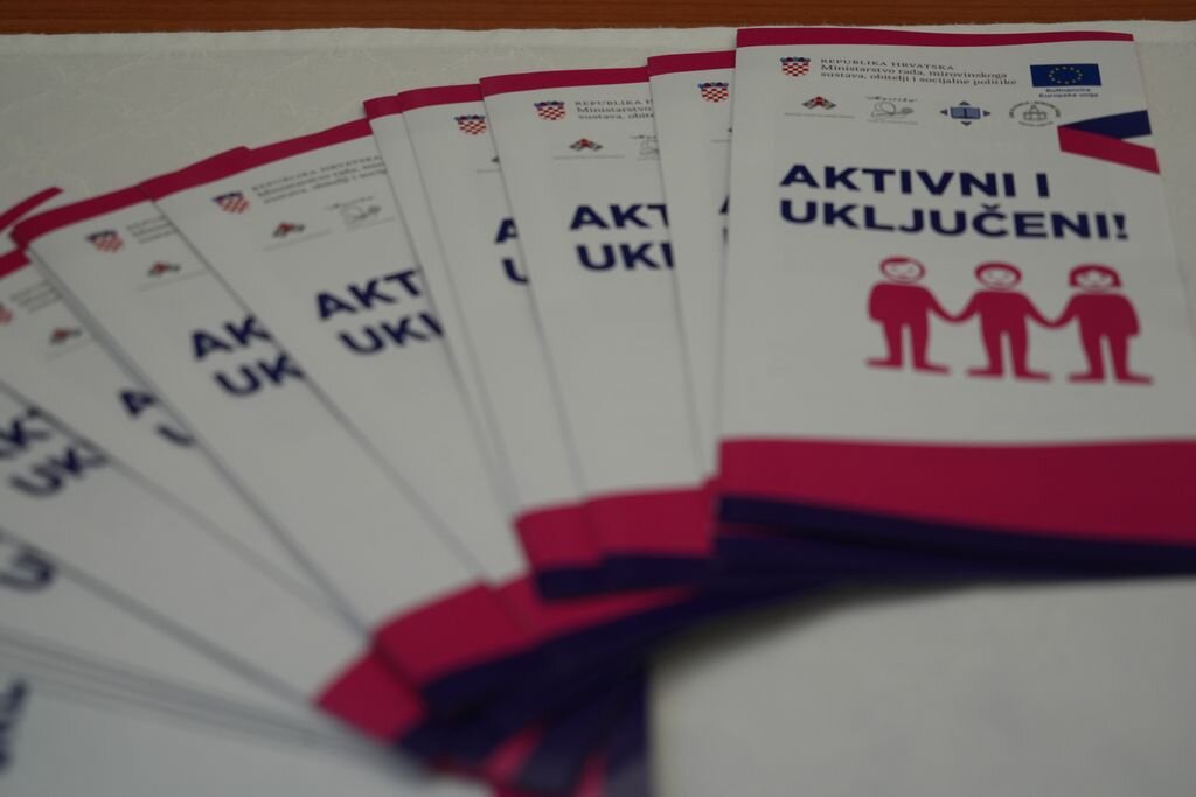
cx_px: 598
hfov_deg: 26.0
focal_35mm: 78
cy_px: 398
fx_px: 2592
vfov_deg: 17.5
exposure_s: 1/80
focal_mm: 78
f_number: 5.6
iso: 1600
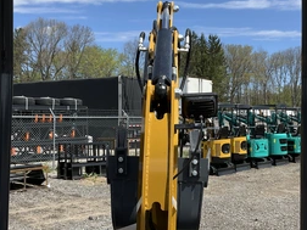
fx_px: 408
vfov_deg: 31.5
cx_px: 157
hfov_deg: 41.2
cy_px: 122
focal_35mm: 46
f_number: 1.8
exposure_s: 1/1412
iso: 25
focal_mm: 3
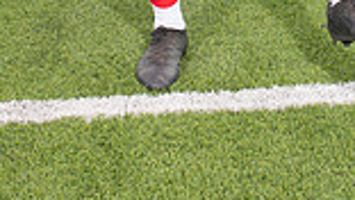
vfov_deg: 10.2
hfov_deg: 20.7
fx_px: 970
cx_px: 228
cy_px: -286
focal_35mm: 103
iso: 125
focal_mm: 34
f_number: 7.1
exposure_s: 1/400
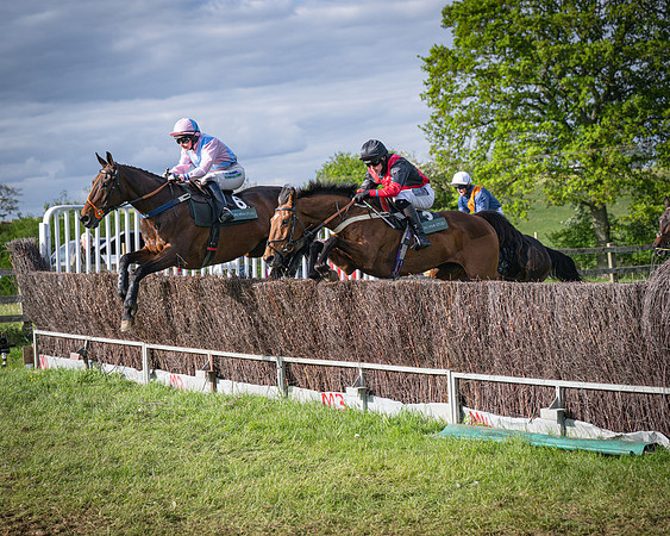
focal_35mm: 82
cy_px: 268
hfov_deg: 23.2
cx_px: 335
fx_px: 1630
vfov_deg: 18.7
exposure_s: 1/4000
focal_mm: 73
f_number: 4
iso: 400
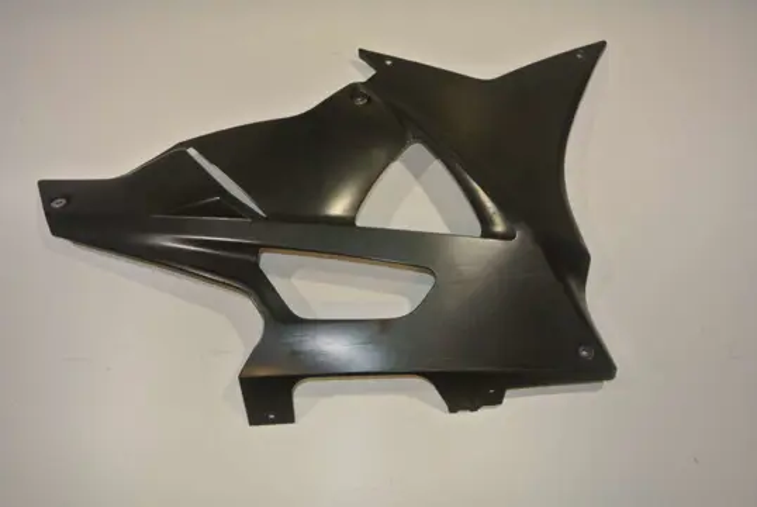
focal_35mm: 29
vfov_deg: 45.1
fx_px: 610
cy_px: 254
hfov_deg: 63.6
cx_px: 378
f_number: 3.5
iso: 200
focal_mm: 11
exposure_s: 1/60
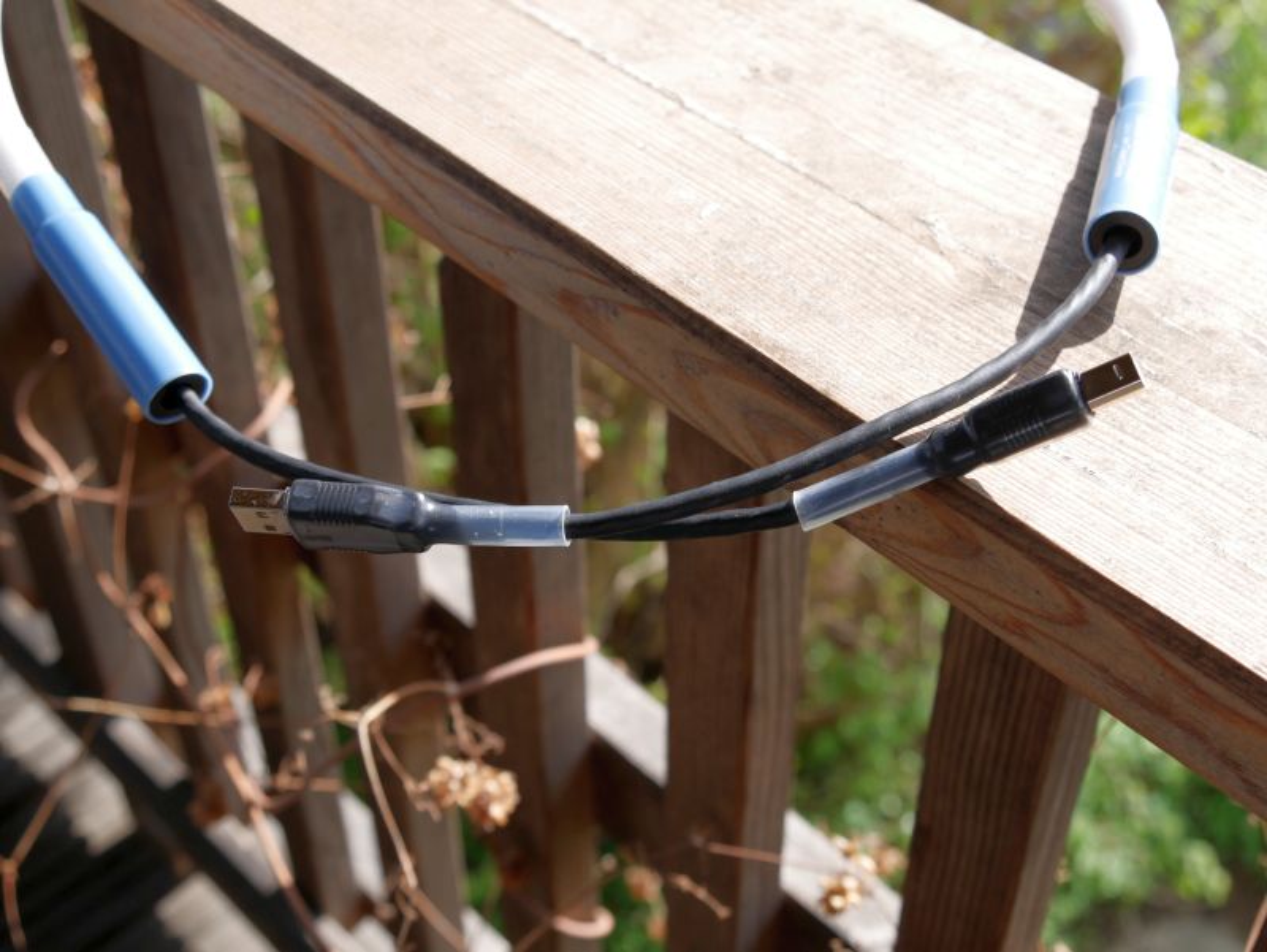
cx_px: 634
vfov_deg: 28.1
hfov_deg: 36.8
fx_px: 1904
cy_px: 476
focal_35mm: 52
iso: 200
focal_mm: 26
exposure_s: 1/200
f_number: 5.6
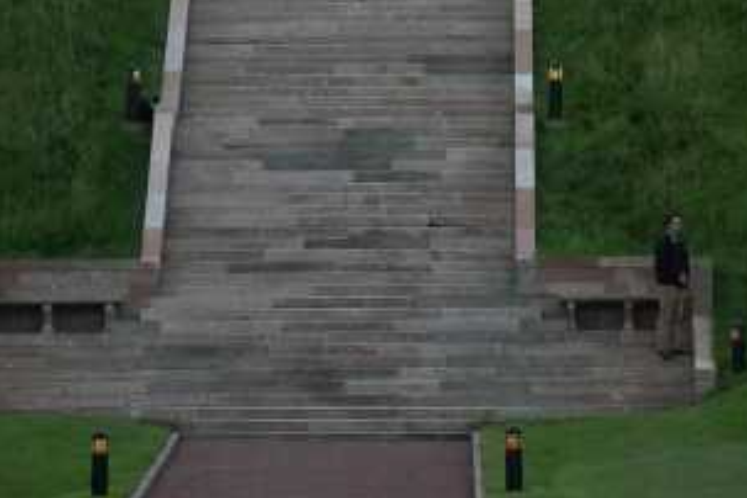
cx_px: 441
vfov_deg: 3.9
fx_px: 7220
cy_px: -287
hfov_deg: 5.9
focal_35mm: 348
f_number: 2.8
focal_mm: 96
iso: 2500
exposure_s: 1/640
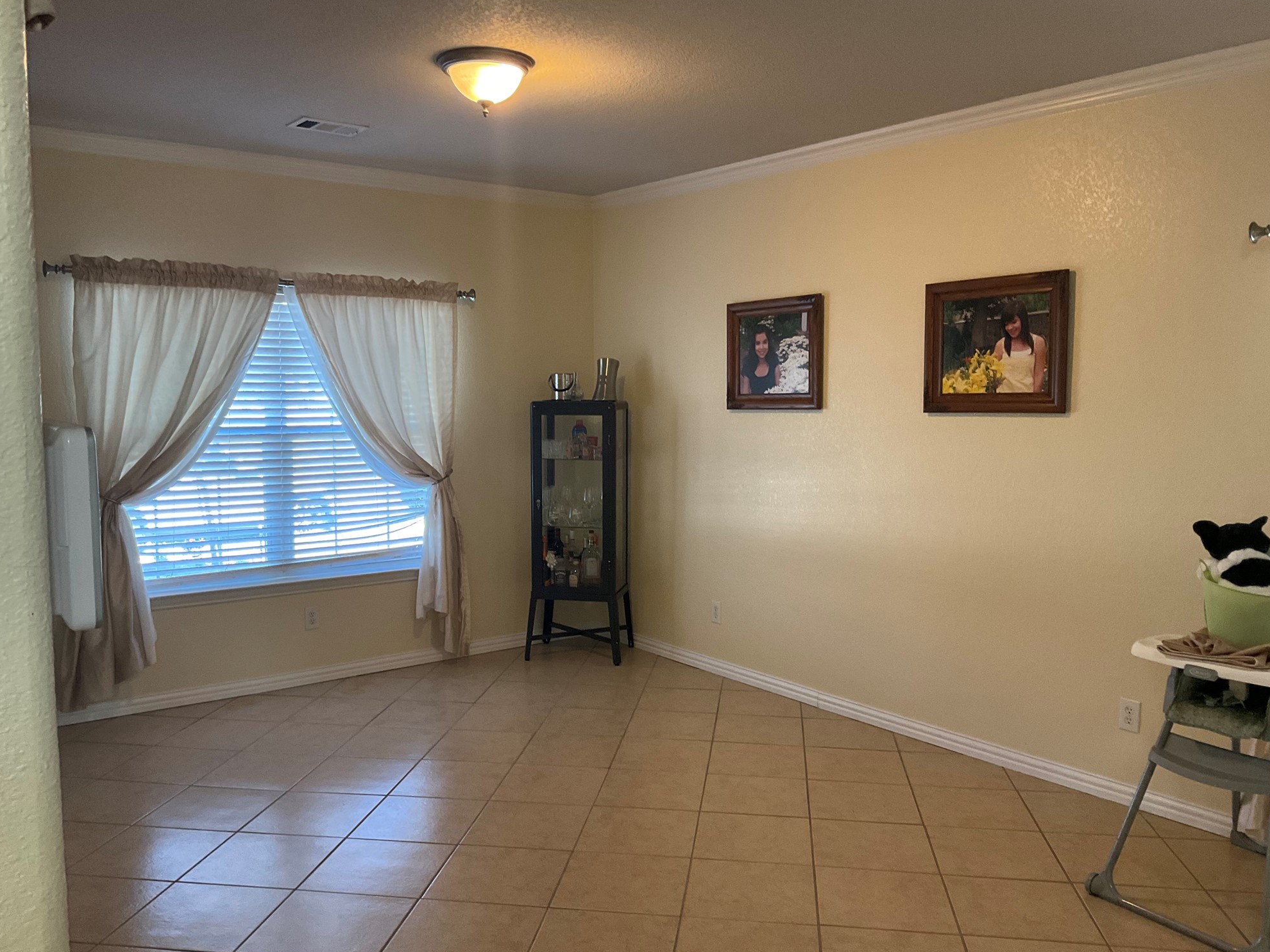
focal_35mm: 30
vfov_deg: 46.8
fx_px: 1101
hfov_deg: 60.0
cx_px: 629
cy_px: 488
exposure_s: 1/60
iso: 160
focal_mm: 3
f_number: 1.8
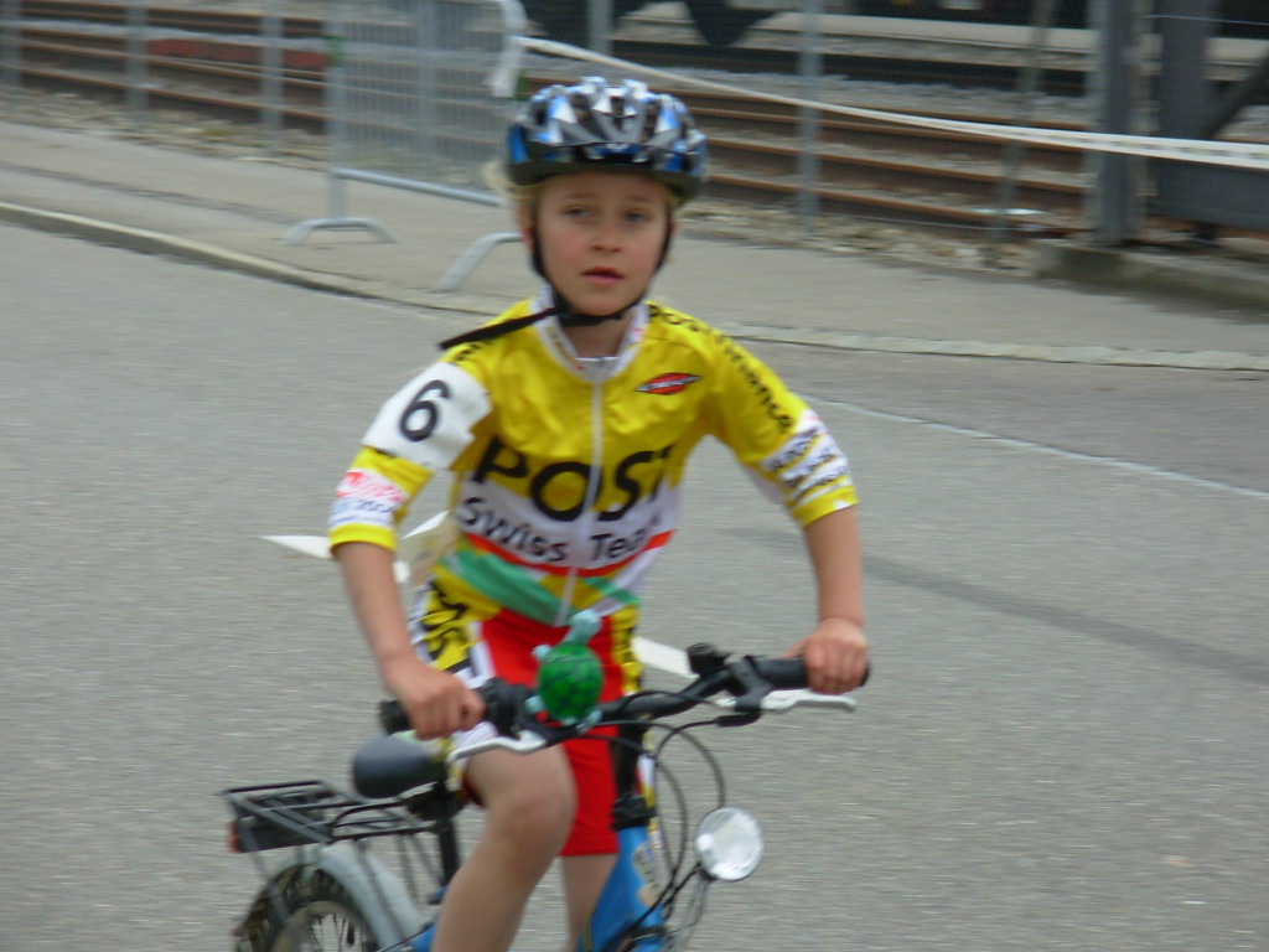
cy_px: 476
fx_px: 6599
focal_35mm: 180
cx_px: 634
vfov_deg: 8.2
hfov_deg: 11.0
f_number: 5
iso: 50
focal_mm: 29.8
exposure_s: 1/197
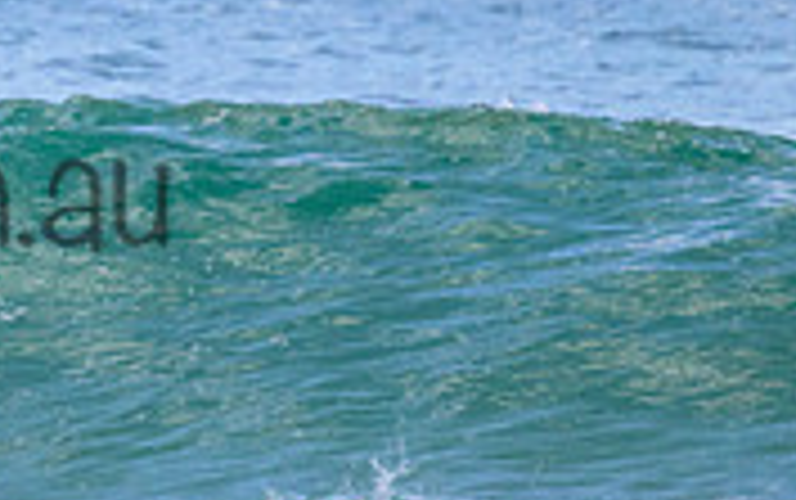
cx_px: -306
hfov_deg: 0.8
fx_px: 57869
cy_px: 142
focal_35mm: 2665
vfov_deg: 0.5
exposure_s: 1/2000
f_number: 11
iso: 2800
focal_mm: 800
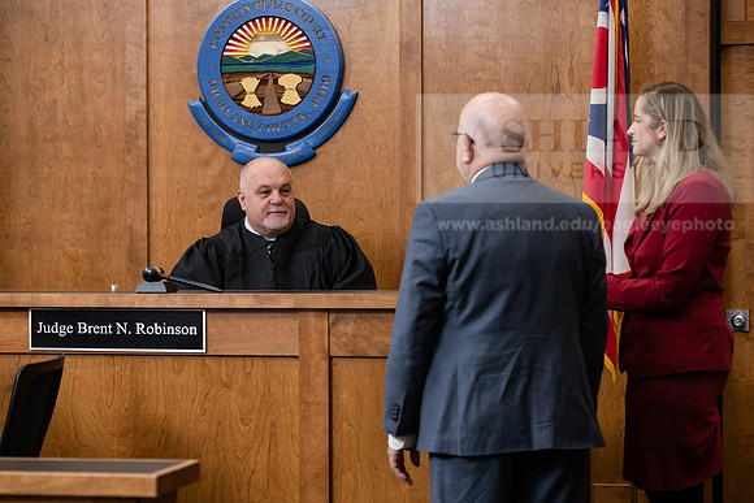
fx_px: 1781
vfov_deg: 16.1
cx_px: 377
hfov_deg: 23.9
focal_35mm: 85
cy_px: 252
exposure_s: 1/200
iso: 1000
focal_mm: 85
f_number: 4
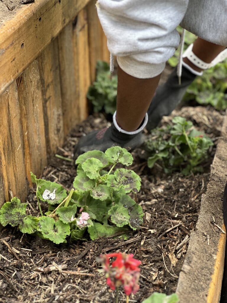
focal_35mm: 77
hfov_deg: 19.1
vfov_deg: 25.3
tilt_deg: -30.0
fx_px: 673
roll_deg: -0.4
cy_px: 152
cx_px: 114
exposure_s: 1/121
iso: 160
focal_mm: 9
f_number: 2.8
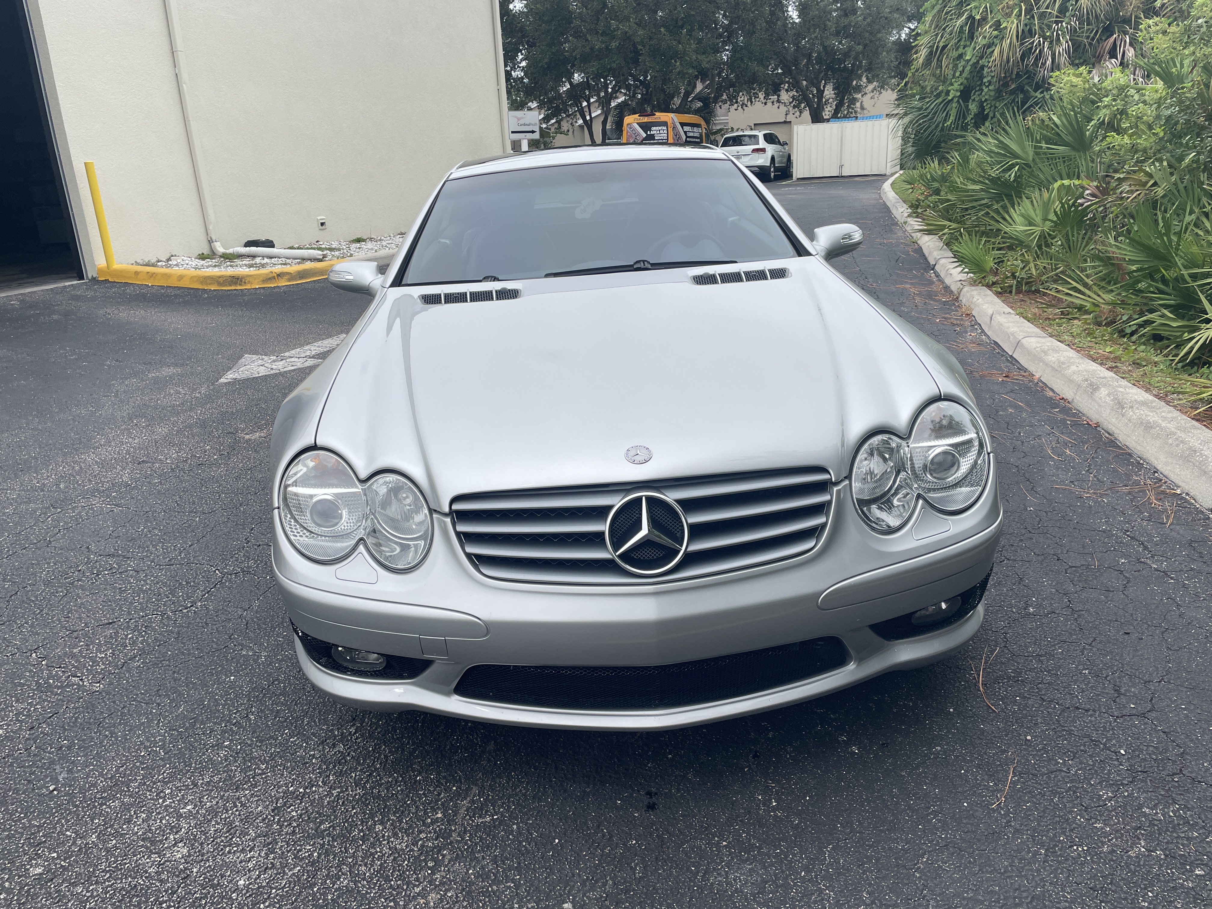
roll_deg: +3.5
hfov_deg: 67.3
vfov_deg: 53.1
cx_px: 606
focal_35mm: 26
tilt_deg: -18.4
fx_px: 910
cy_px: 454
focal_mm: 4.2
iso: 32
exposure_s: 1/1043
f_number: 1.6
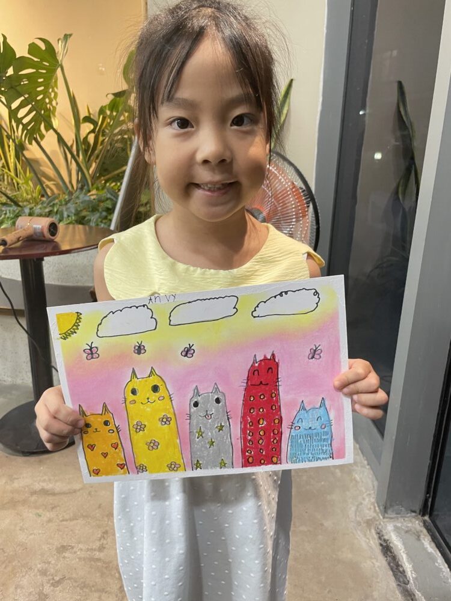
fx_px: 452
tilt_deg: -18.5
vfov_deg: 67.3
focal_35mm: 26
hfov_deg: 53.1
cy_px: 300
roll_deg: +0.4
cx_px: 226
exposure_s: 1/50
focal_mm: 4.2
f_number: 1.6
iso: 125
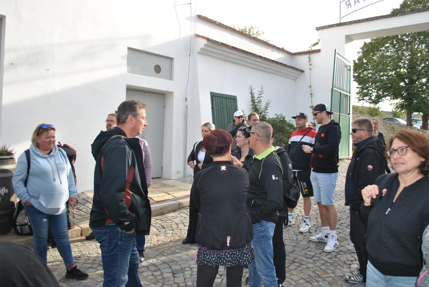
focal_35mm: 30
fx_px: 358
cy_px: 144
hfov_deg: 61.9
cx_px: 214
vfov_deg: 43.7
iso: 100
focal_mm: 20
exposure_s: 1/200
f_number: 4
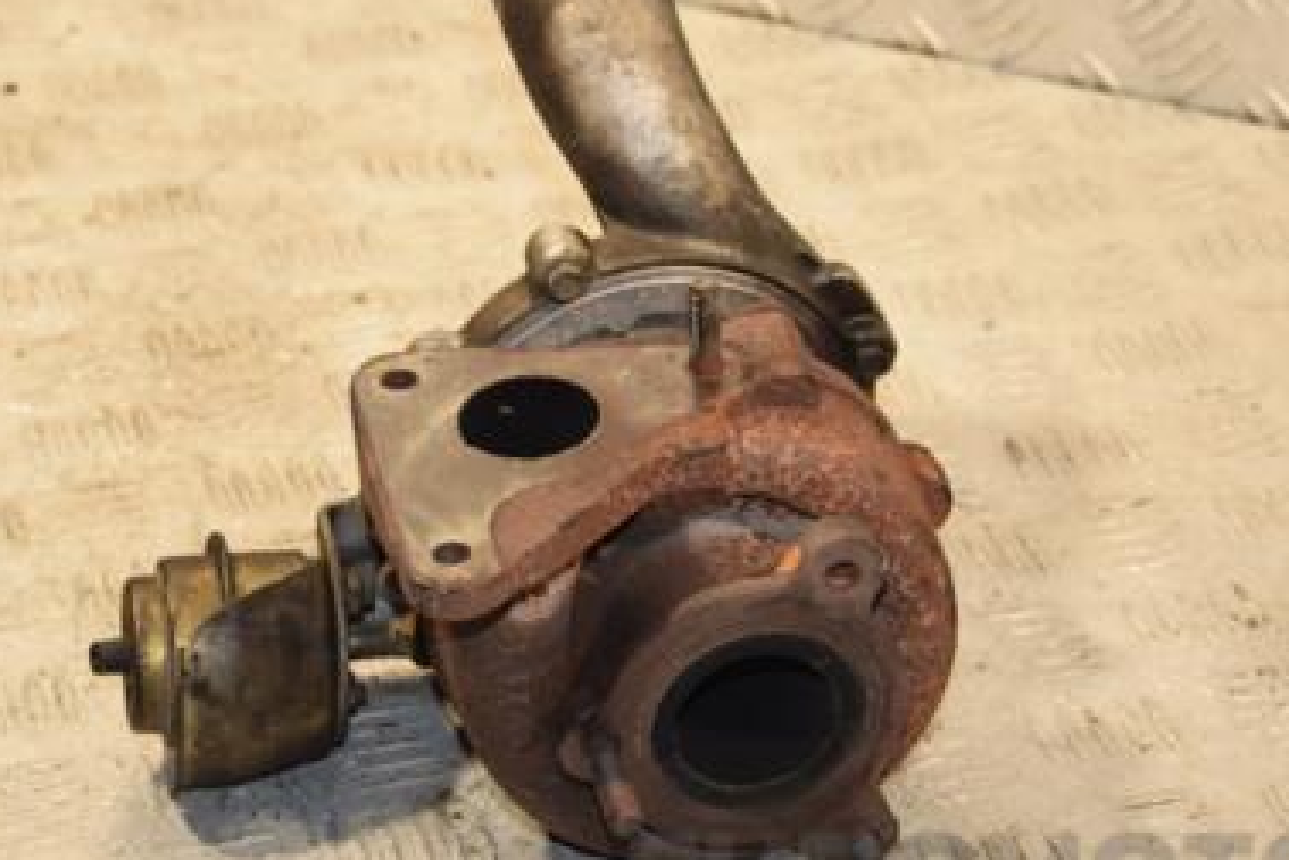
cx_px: 566
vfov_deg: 11.5
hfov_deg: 17.2
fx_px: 4261
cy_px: 430
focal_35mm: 119
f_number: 6.3
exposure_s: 1/200
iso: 800
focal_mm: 50
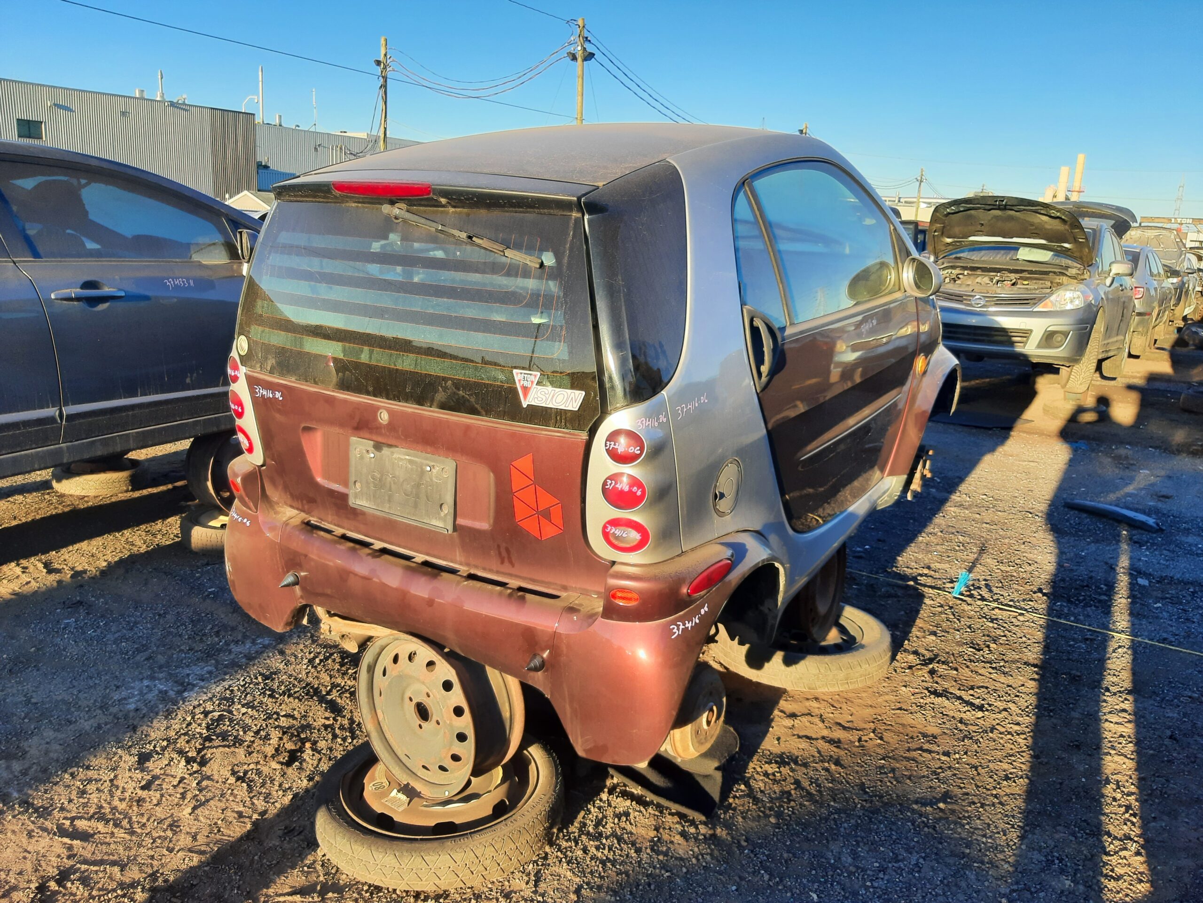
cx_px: 602
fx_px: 904
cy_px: 452
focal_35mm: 26
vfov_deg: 53.1
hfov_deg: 67.3
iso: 40
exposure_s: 1/426
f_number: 1.7
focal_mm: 3.92
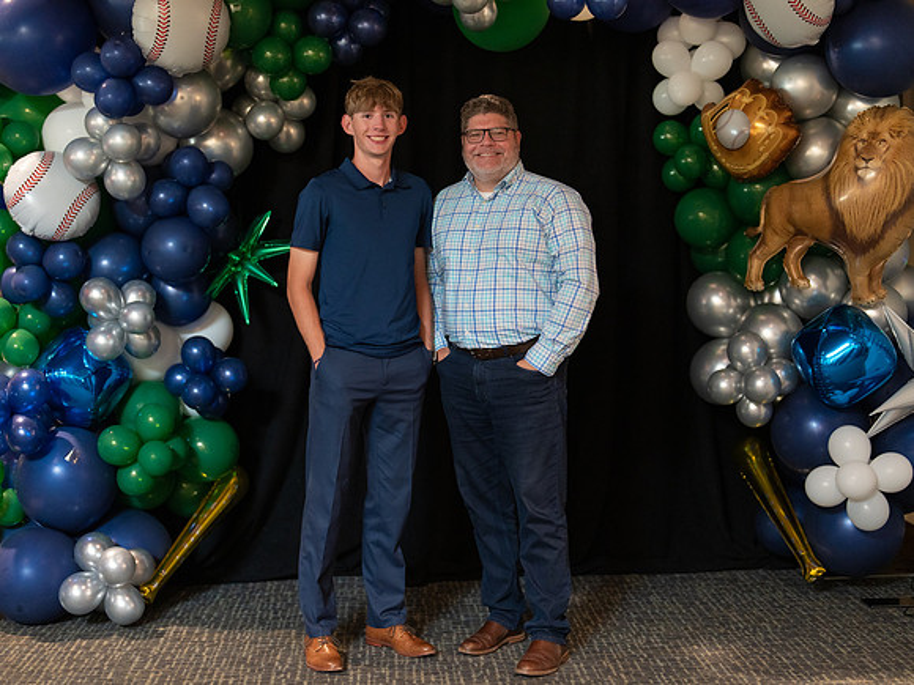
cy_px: 344
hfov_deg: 35.1
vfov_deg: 26.7
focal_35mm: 55
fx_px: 1445
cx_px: 435
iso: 1600
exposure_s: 1/320
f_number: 1.2
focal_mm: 50
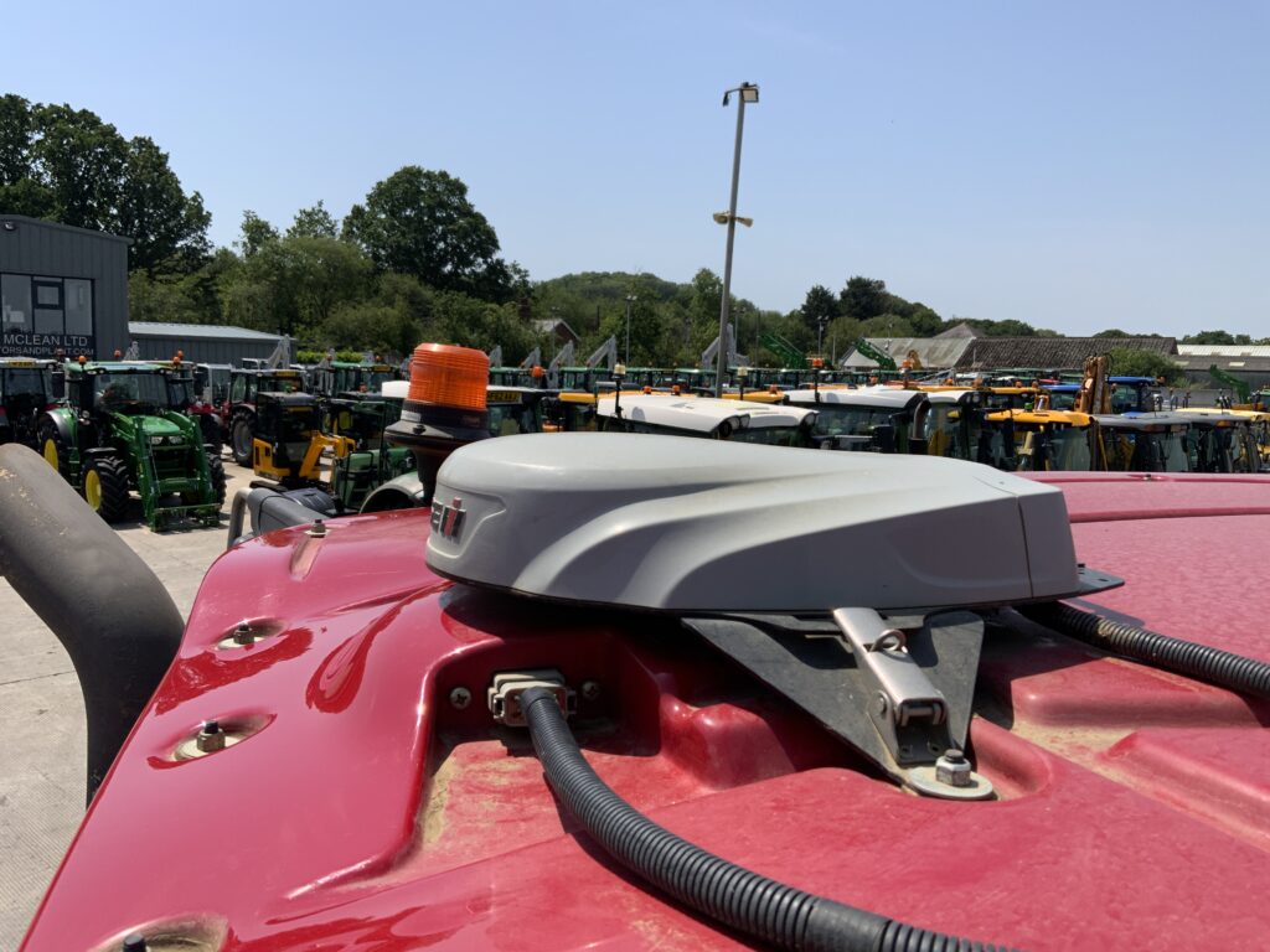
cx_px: 635
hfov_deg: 61.7
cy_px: 476
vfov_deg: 48.2
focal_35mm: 29
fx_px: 1064
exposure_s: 1/2320
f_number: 1.8
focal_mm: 3
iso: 16
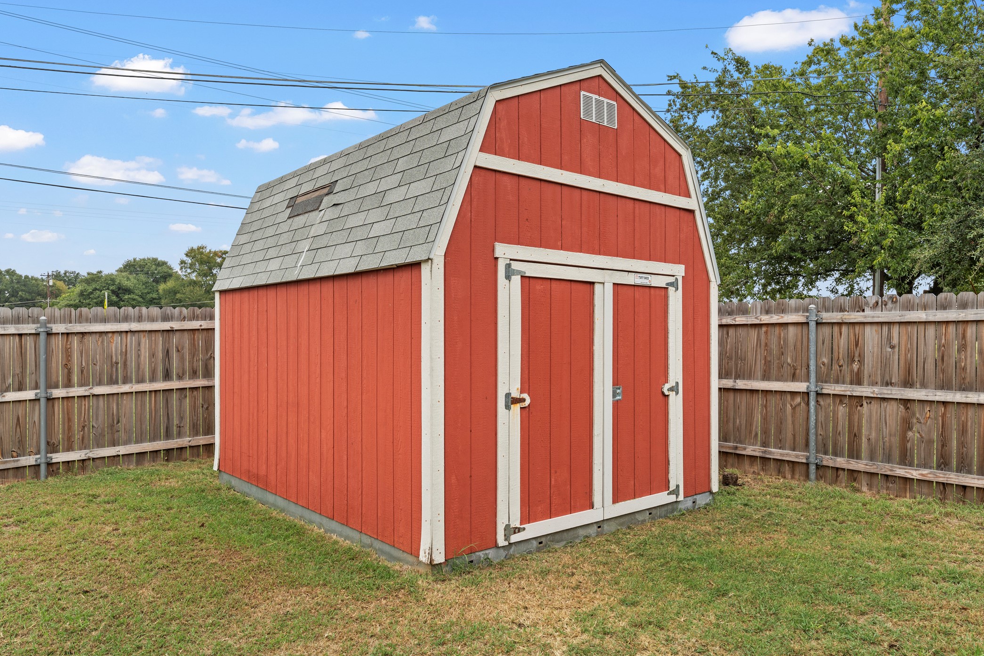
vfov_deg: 51.3
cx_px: 474
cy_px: 333
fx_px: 683
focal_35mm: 25
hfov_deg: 71.5
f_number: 9
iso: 160
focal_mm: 24
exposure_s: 1/15
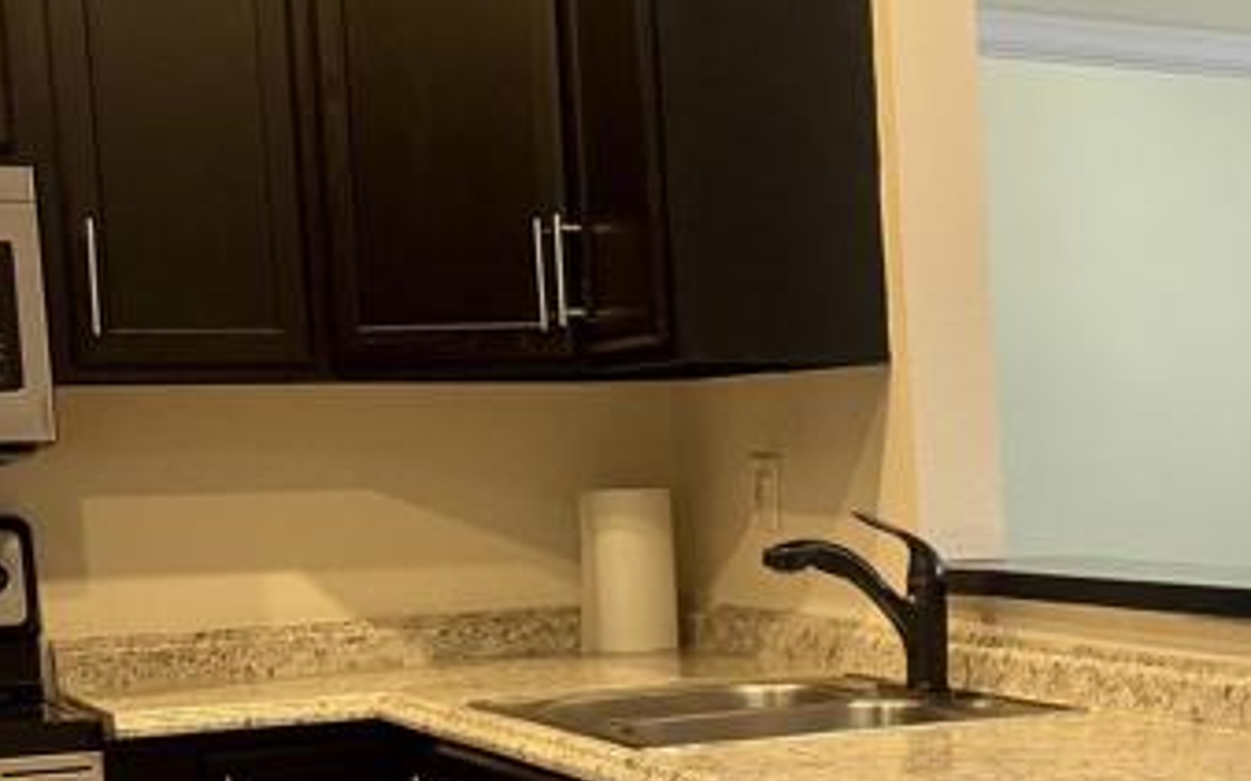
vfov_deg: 16.8
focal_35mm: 77
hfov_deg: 23.4
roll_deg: +0.3
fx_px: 2624
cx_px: 1677
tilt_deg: -5.5
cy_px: 648
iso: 200
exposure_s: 1/120
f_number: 1.78
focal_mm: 6.76
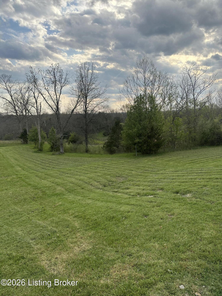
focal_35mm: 24
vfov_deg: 71.6
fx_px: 205
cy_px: 148
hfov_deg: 56.8
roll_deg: +0.4
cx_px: 111
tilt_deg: -8.8
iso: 80
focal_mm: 6.86
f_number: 1.78
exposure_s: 1/2591
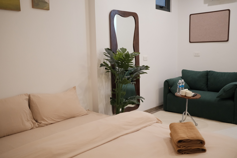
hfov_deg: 54.4
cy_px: 79
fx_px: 230
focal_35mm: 35
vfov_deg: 37.9
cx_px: 118
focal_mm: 23
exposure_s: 1/180
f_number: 2
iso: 2000
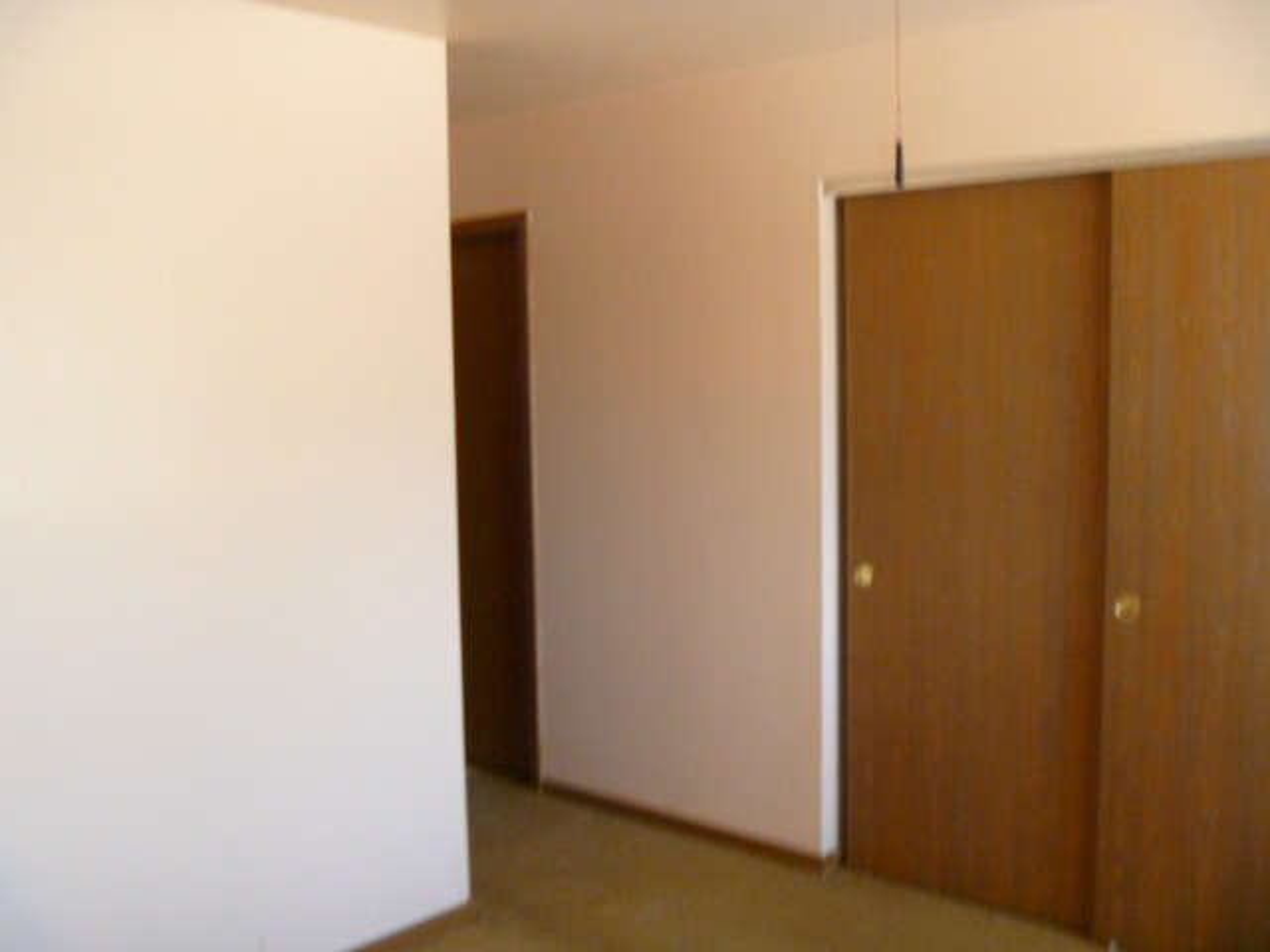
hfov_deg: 52.6
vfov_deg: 40.7
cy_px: 476
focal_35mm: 35
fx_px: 1284
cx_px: 635
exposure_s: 1/30
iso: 320
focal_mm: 6.3
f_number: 3.5
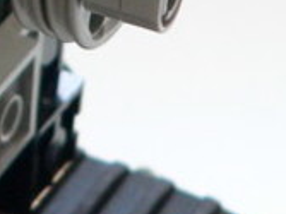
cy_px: -196
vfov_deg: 7.4
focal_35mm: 194
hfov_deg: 9.7
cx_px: -217
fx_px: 1602
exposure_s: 1/50
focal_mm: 6
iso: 200
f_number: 2.8
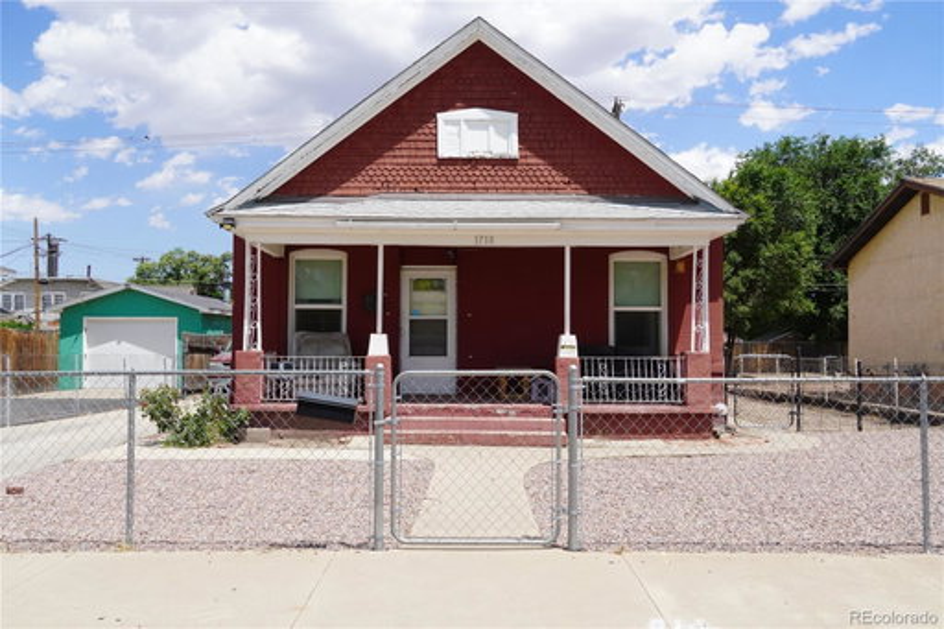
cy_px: 314
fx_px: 865
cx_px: 472
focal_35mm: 33
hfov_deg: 57.2
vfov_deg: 39.9
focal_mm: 22
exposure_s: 1/160
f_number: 10
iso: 100
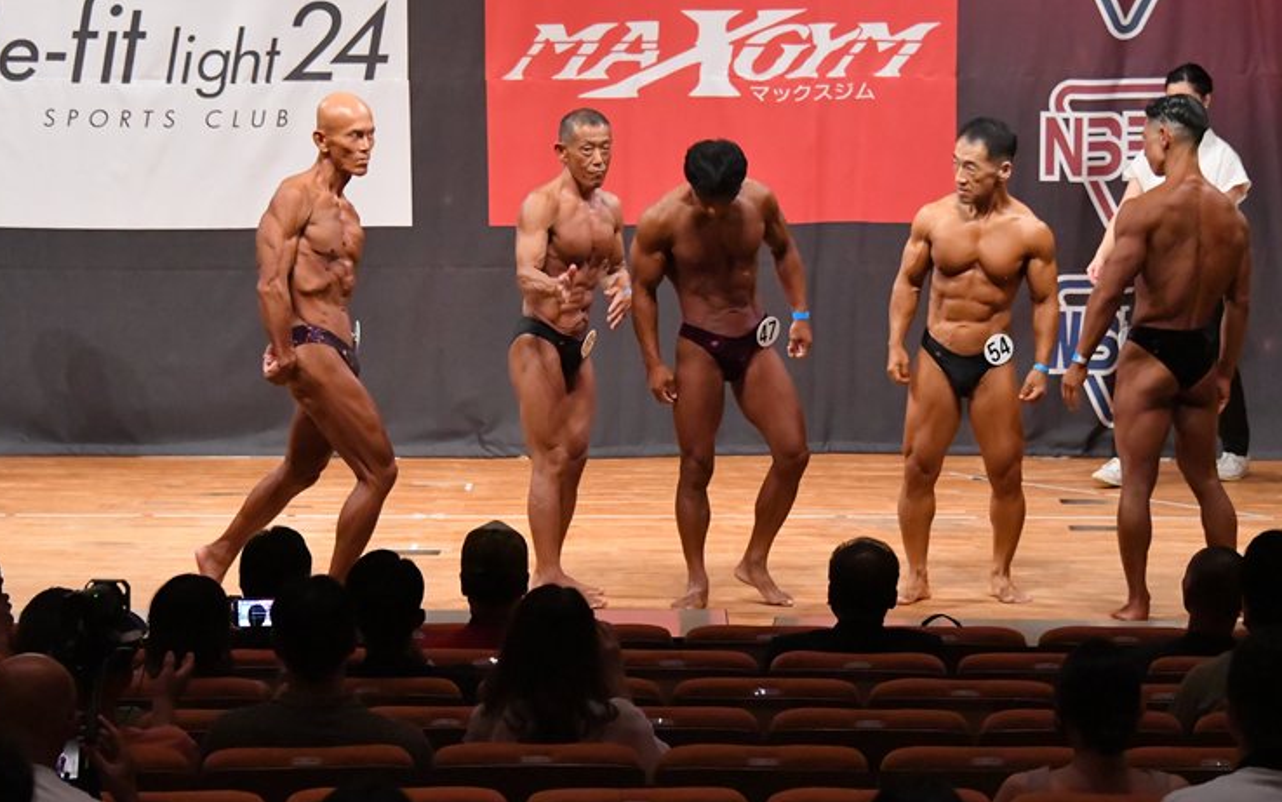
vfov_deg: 7.3
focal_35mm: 180
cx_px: 624
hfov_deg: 11.6
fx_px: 6290
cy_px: 390
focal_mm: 112
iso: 11400
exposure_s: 1/400
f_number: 5.6
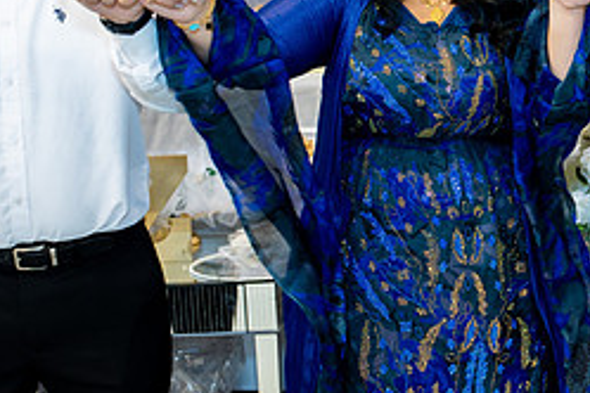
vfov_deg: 17.7
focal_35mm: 77
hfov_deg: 25.7
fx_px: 1262
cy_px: 157
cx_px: 495
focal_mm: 33
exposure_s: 1/160
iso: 800
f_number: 2.8
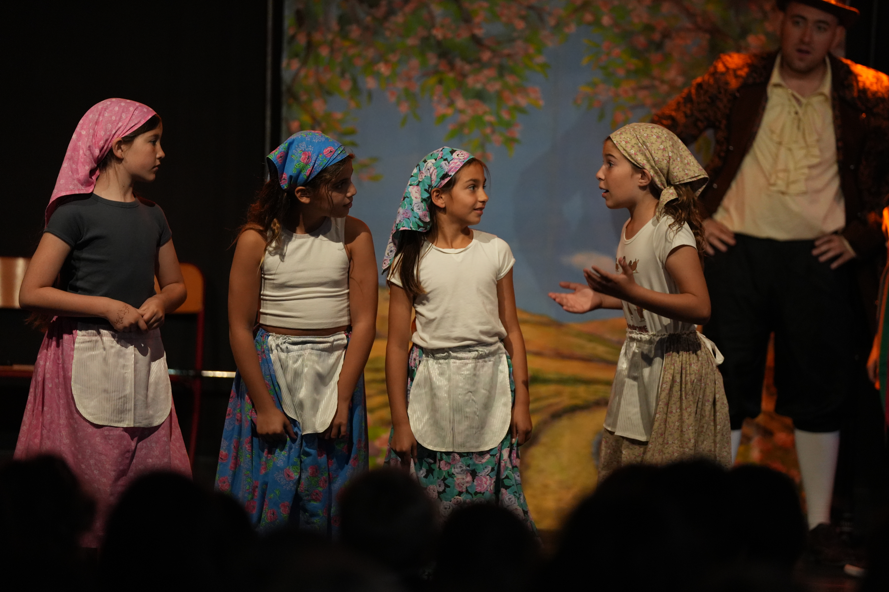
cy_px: 296
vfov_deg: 7.4
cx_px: 444
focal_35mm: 186
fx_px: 4593
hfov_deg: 11.1
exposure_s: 1/200
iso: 4000
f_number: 2.8
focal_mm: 186
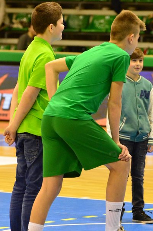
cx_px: 101
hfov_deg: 4.2
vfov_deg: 6.3
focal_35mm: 329
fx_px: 2104
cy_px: 121
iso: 6400
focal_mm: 165
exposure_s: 1/400
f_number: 5.6
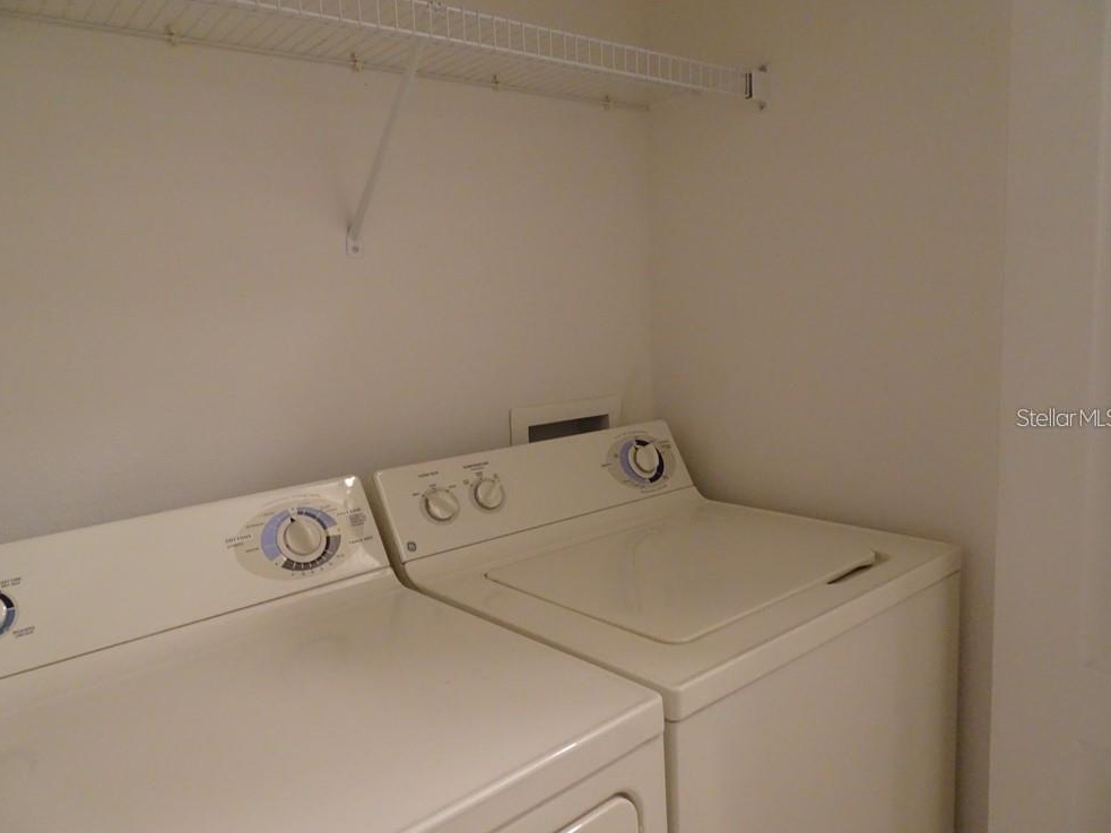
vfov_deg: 54.9
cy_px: 417
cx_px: 545
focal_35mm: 25
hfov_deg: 69.4
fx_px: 802
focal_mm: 4.1
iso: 640
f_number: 3.5
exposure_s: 1/30
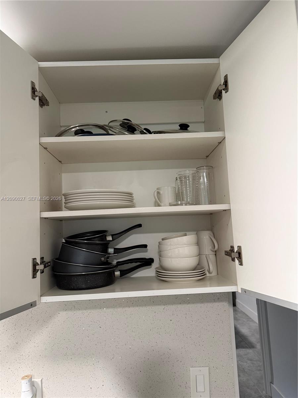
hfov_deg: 56.8
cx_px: 149
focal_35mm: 24
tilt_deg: +7.5
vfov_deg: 71.6
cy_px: 199
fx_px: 275
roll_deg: +2.5
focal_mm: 6.76
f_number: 1.78
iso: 320
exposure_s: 1/60
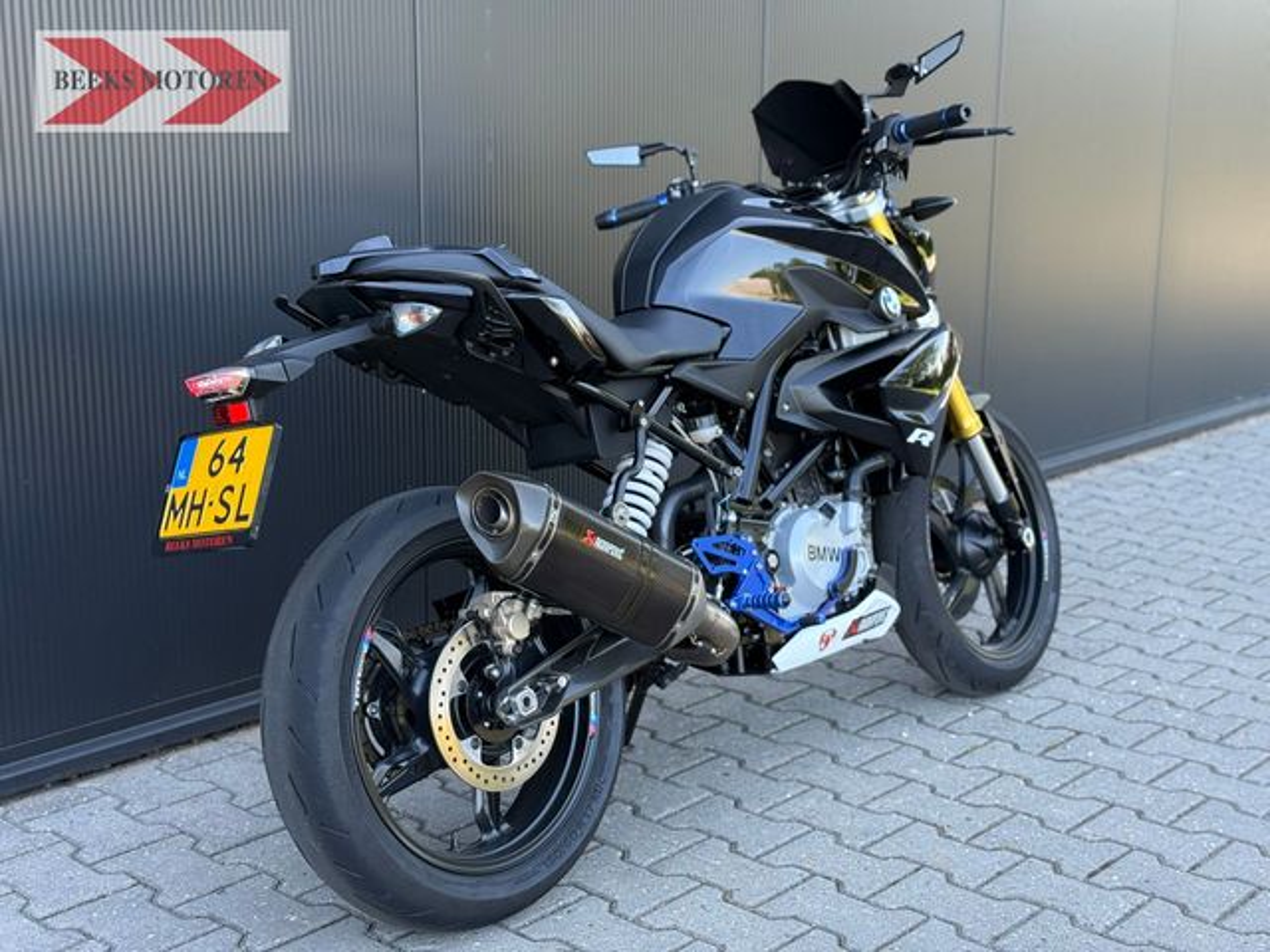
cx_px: 635
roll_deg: -0.8
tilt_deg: -11.9
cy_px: 476
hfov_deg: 39.7
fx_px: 1761
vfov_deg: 30.3
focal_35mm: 48
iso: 125
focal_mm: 6.76
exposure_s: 1/242
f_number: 1.78
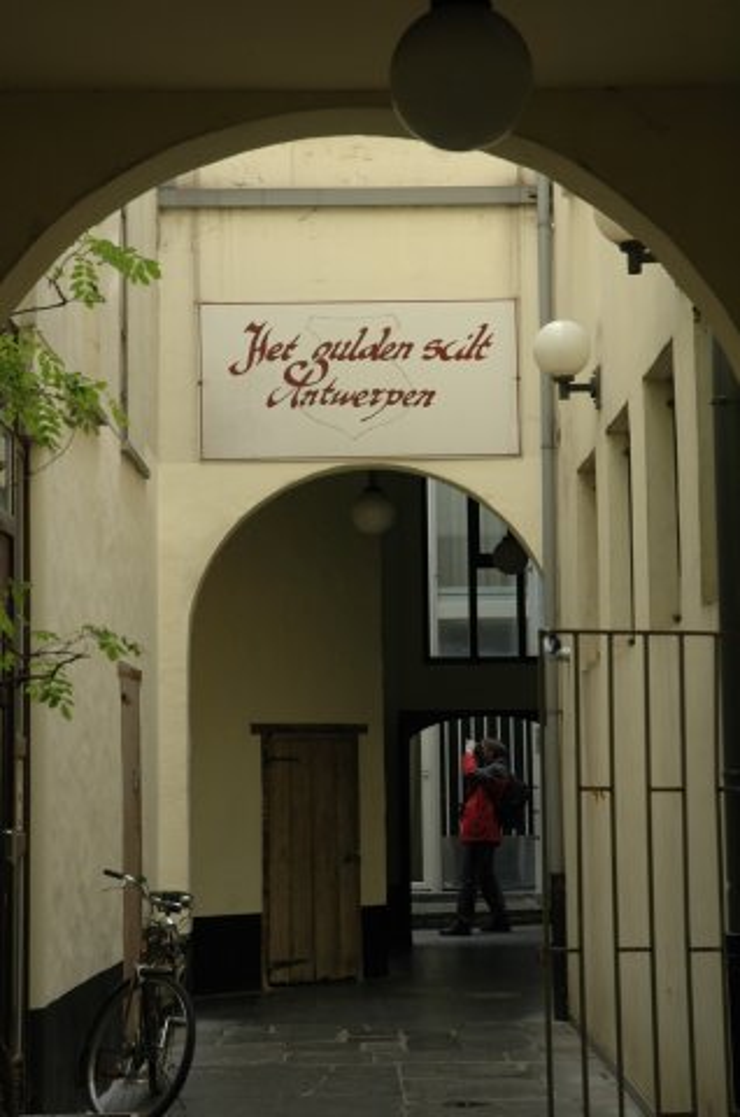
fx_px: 2322
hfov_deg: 18.1
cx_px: 370
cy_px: 558
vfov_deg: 27.0
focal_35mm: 75
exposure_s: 1/100
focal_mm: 50
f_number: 7.1
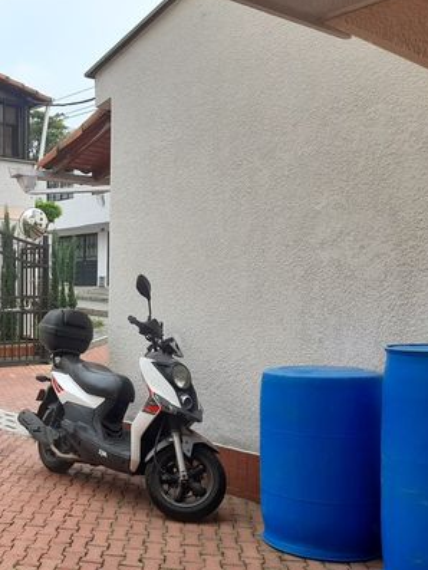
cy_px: 329
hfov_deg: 32.4
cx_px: 31
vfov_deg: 44.6
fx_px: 692
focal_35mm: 42
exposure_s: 1/370
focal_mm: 4.6
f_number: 2
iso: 20
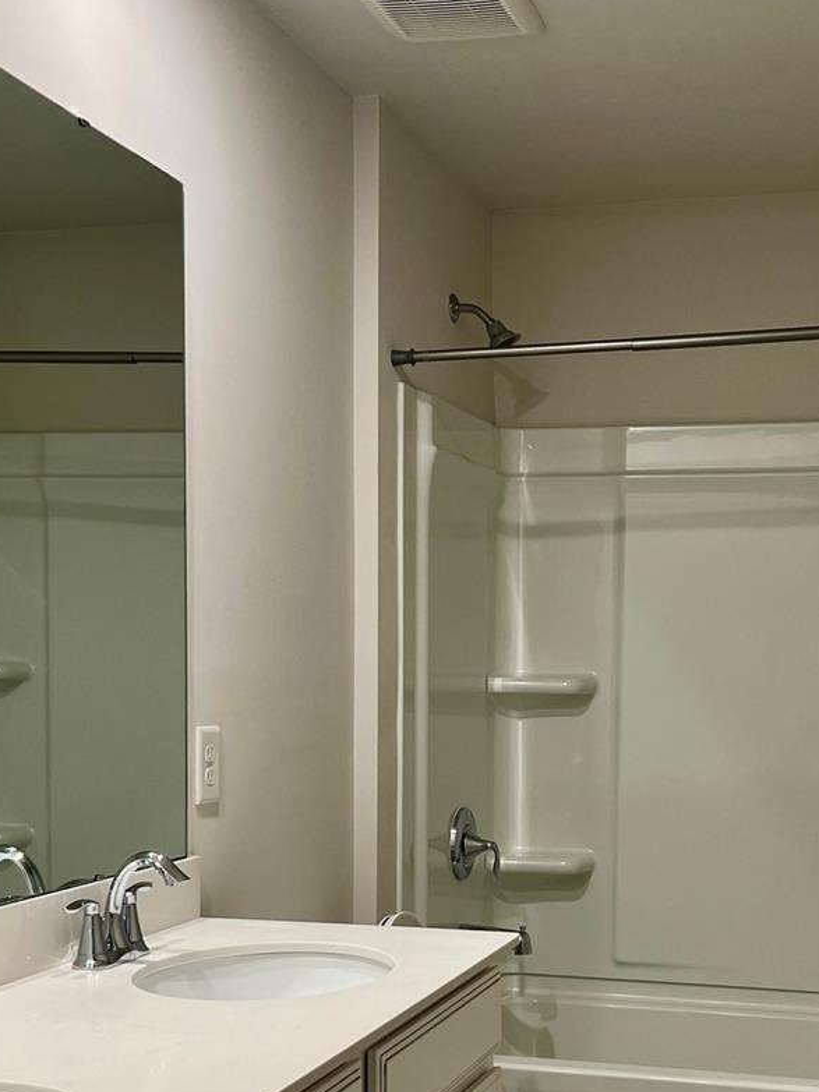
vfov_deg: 36.7
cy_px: 798
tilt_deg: -4.3
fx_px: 1609
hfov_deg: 28.3
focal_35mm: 51
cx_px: 561
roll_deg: +0.6
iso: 100
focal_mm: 5.7
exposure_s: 1/120
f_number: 1.5
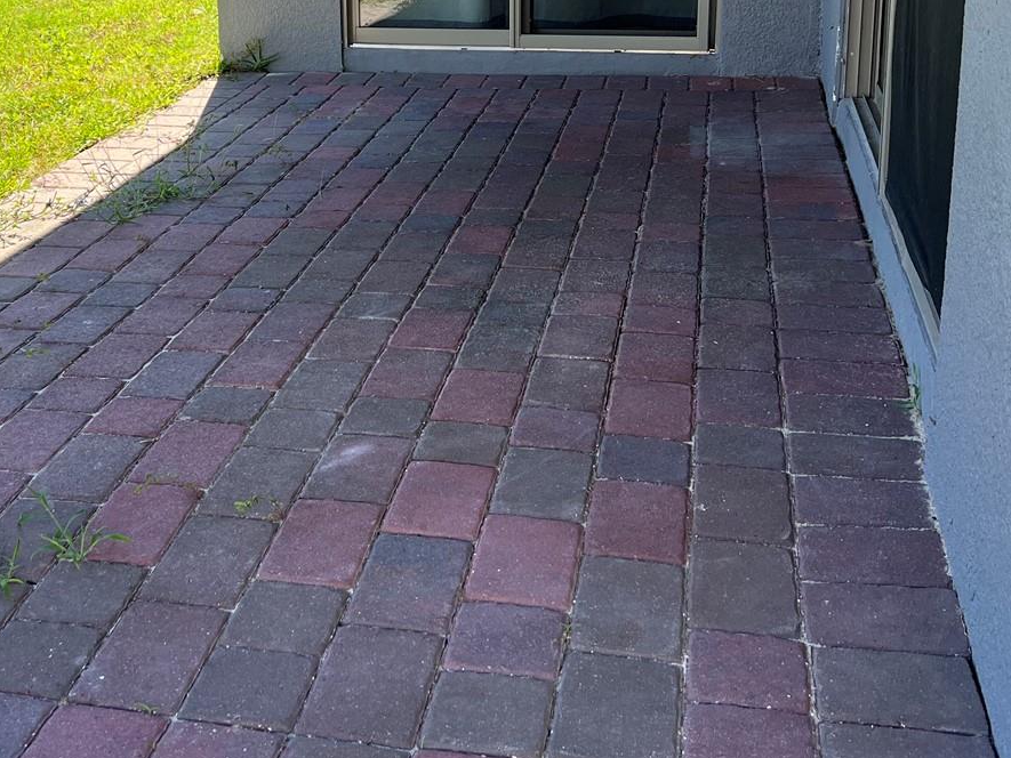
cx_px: 361
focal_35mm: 47
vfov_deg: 30.0
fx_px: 1373
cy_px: 135
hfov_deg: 40.1
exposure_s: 1/965
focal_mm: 5.7
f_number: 1.5
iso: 50
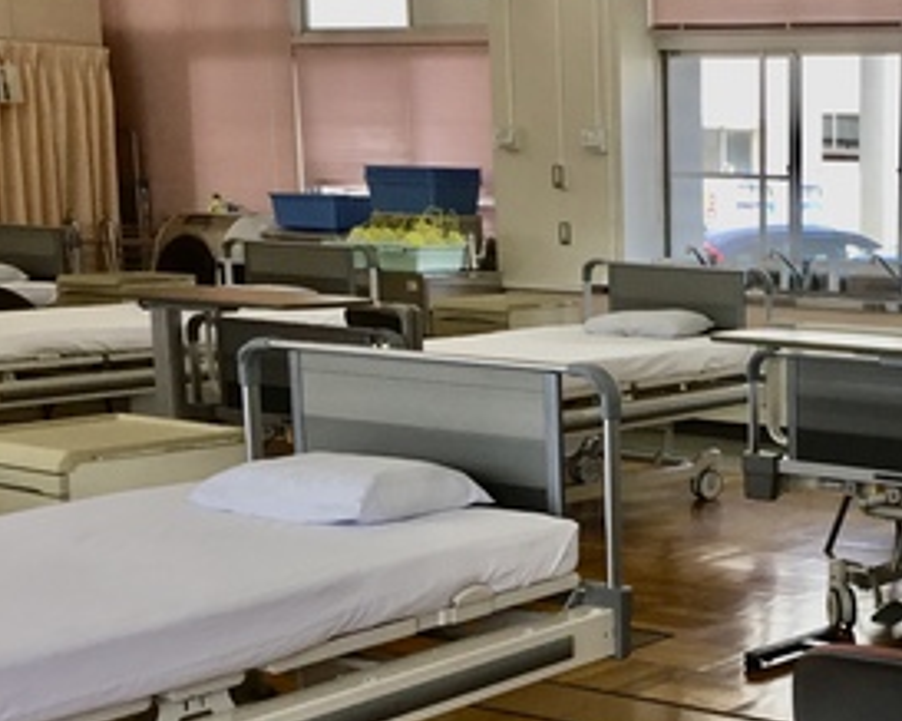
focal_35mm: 71
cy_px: 585
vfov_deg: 21.2
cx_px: 942
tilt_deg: -12.1
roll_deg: +0.4
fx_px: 1894
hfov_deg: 25.2
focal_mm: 3.3
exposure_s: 1/120
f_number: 2.4
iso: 32
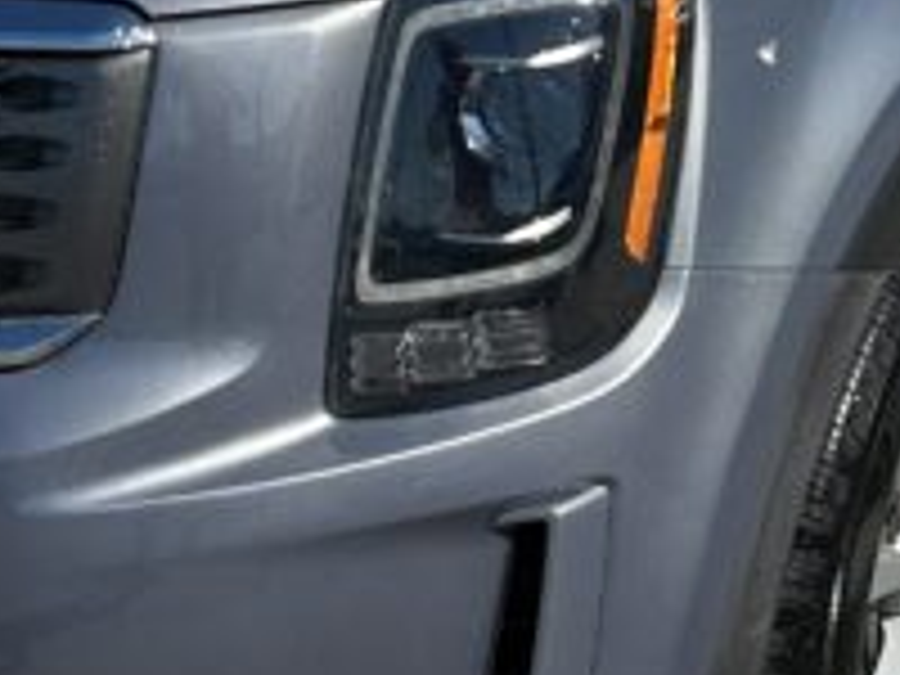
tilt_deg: -11.1
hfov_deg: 14.8
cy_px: -126
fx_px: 3458
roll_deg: +0.1
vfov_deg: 11.0
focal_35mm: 133
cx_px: 252
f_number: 1.5
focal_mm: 5.7
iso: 50
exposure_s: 1/3571
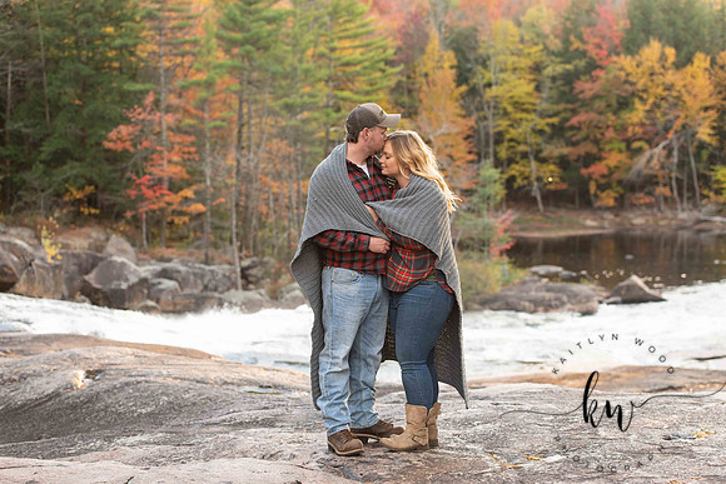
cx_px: 363
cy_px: 242
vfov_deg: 19.5
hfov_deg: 28.8
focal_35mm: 70
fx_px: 1412
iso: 500
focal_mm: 70
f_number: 3.5
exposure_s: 1/250
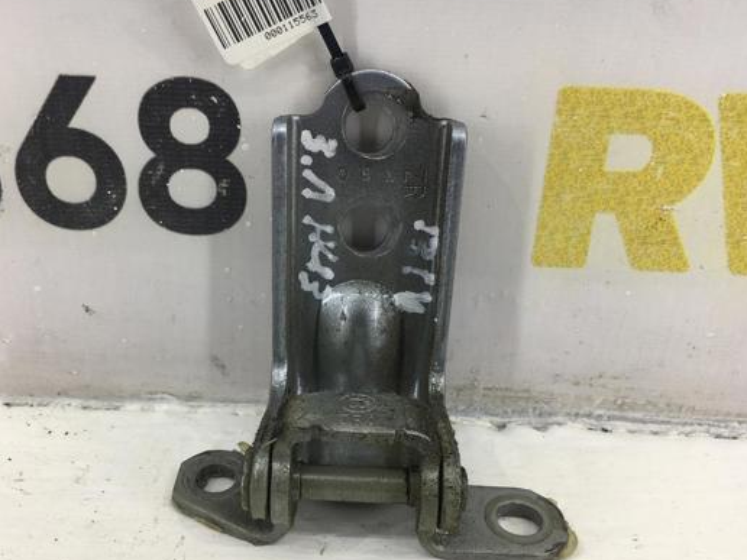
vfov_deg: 39.5
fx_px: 777
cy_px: 326
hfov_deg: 51.3
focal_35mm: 36
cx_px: 336
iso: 25
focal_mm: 4.15
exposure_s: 1/50
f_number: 2.2
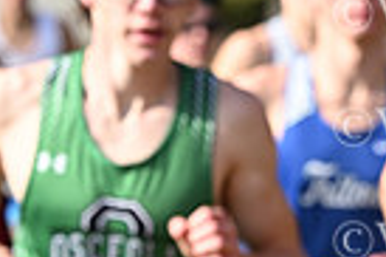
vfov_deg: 3.6
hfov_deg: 5.3
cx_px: 741
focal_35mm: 382
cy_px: 298
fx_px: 4091
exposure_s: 1/1000
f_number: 3.5
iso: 250
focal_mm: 90
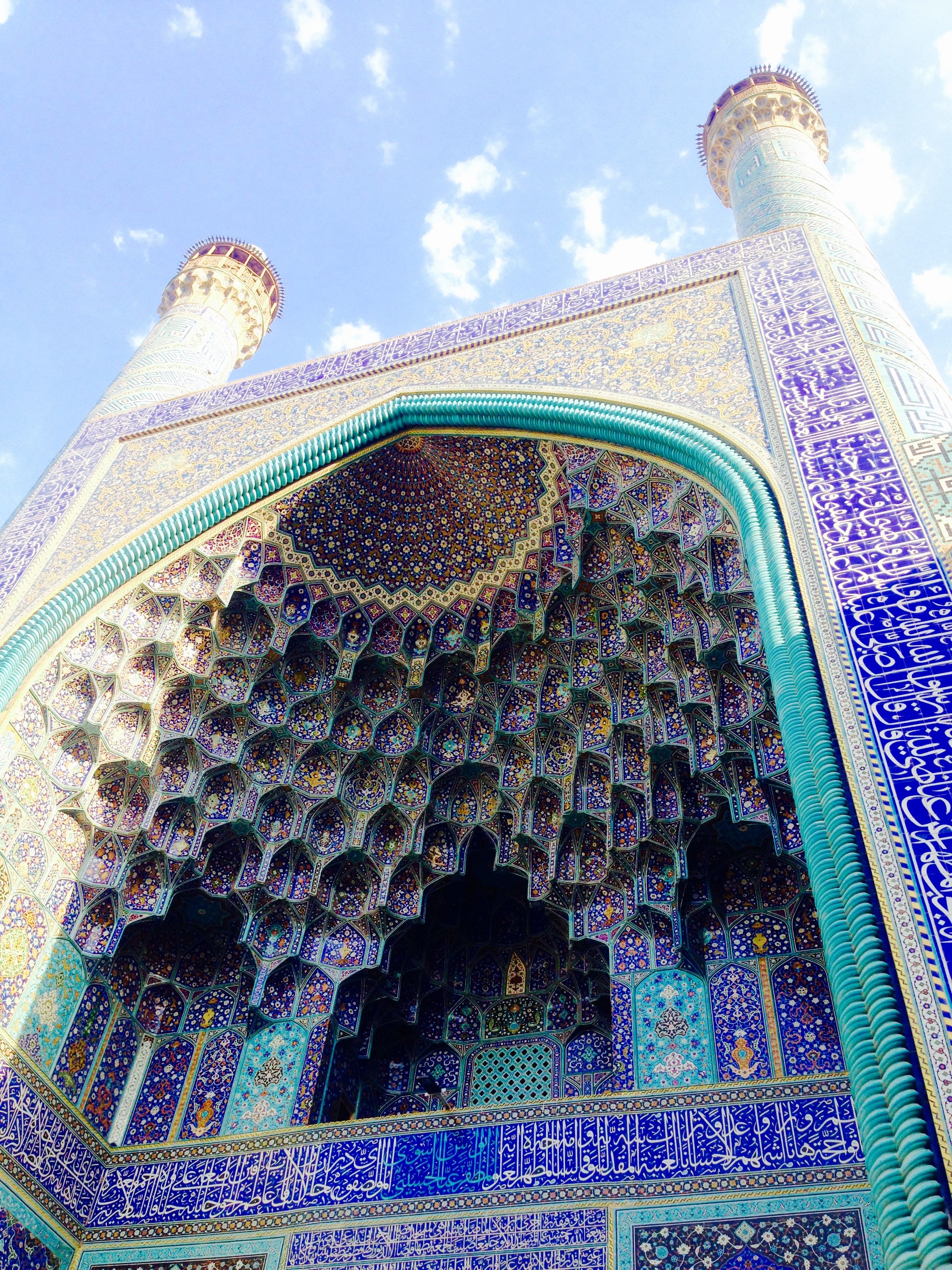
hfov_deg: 42.9
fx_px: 1210
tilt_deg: +51.2
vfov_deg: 55.4
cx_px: 476
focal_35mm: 33
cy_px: 635
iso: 50
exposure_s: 1/284
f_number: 2.4
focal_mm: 4.12
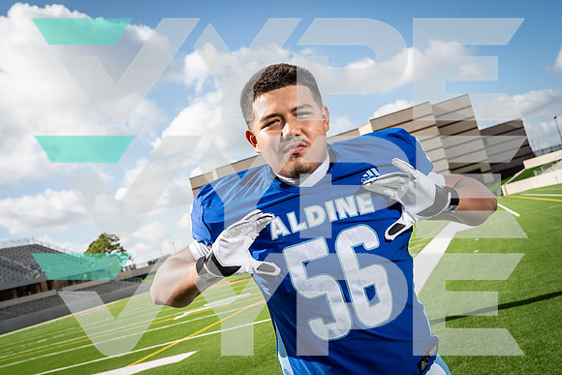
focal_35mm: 42
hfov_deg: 46.4
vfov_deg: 31.9
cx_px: 281
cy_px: 188
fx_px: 656
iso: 125
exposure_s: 1/250
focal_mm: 42
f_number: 8
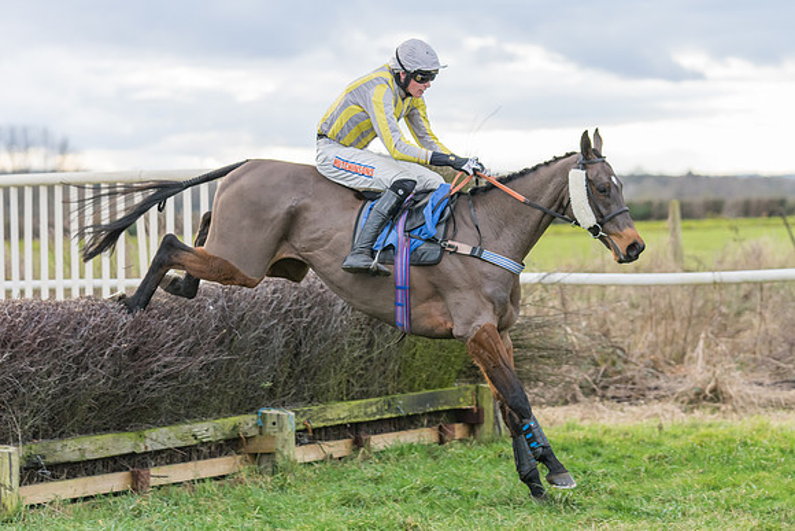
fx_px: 3002
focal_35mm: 136
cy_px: 276
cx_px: 373
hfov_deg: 15.1
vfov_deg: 10.1
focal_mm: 100
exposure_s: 1/1000
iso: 800
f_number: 2.8
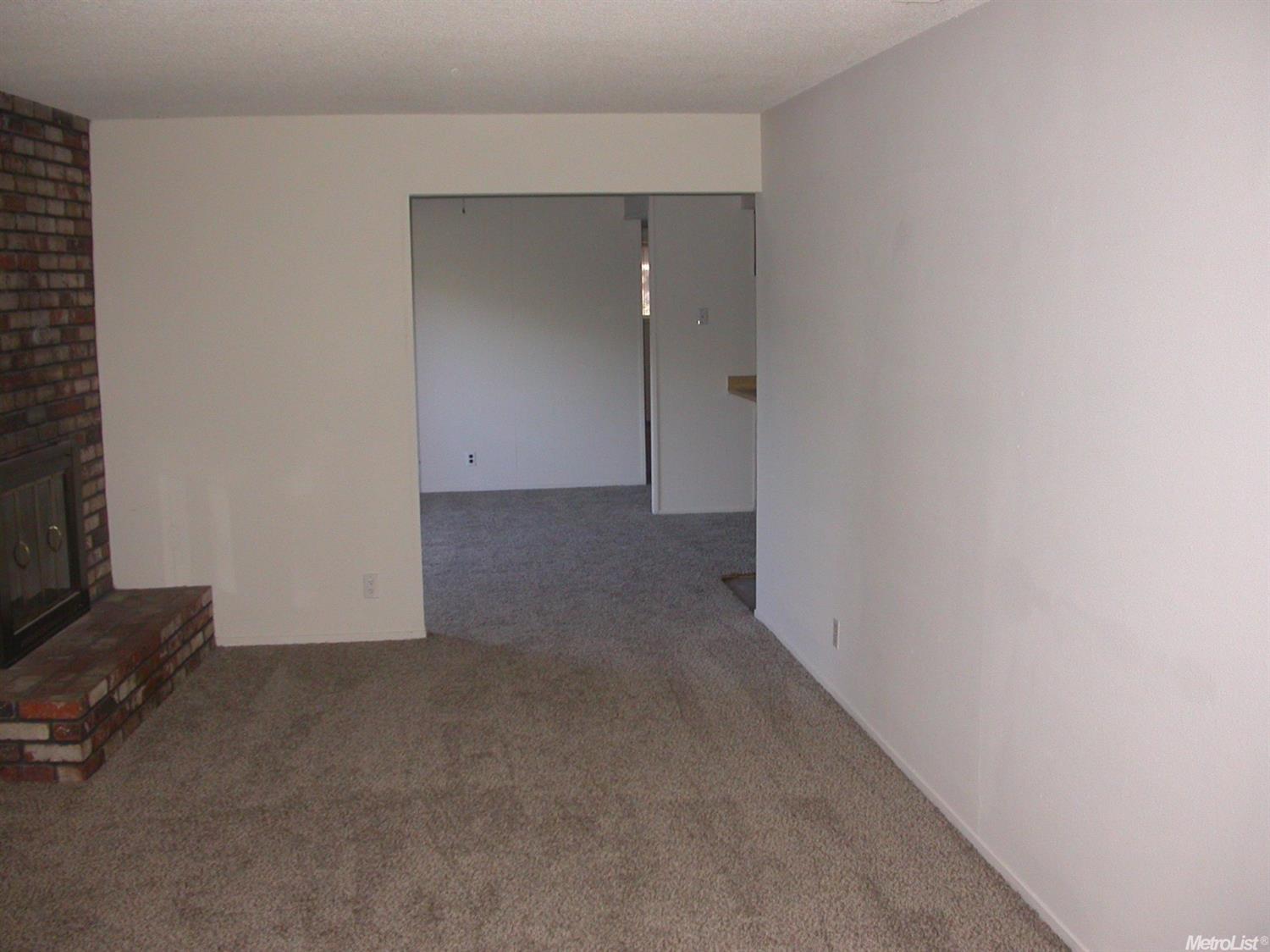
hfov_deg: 49.0
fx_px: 1394
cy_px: 476
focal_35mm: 38
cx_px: 635
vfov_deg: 37.7
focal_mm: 7.85
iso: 200
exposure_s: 1/60
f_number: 2.6
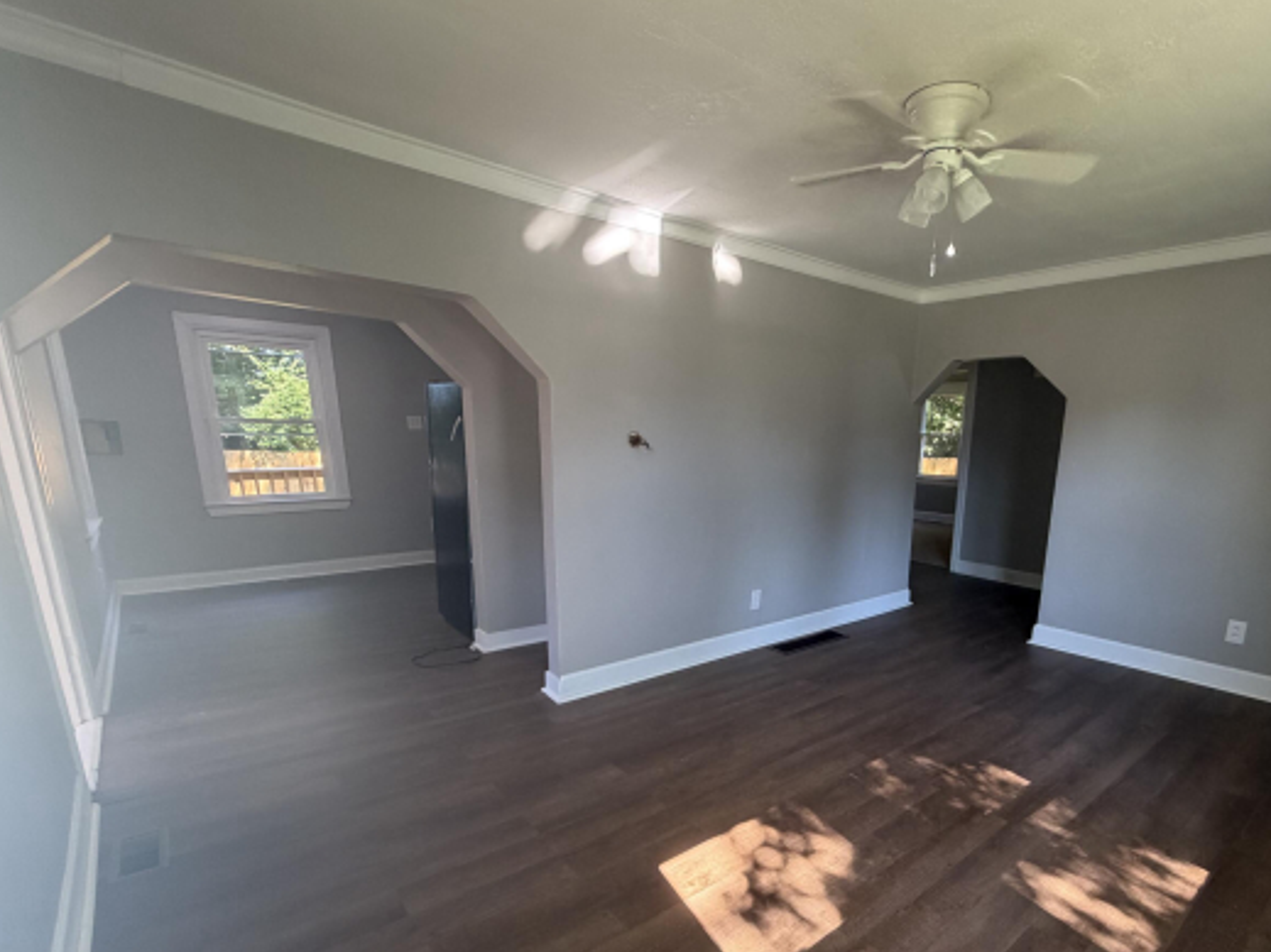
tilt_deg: -14.2
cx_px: 758
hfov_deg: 86.7
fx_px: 661
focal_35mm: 18
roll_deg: -1.2
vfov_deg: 70.7
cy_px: 580
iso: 250
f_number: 2.2
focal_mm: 2.22
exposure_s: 1/121
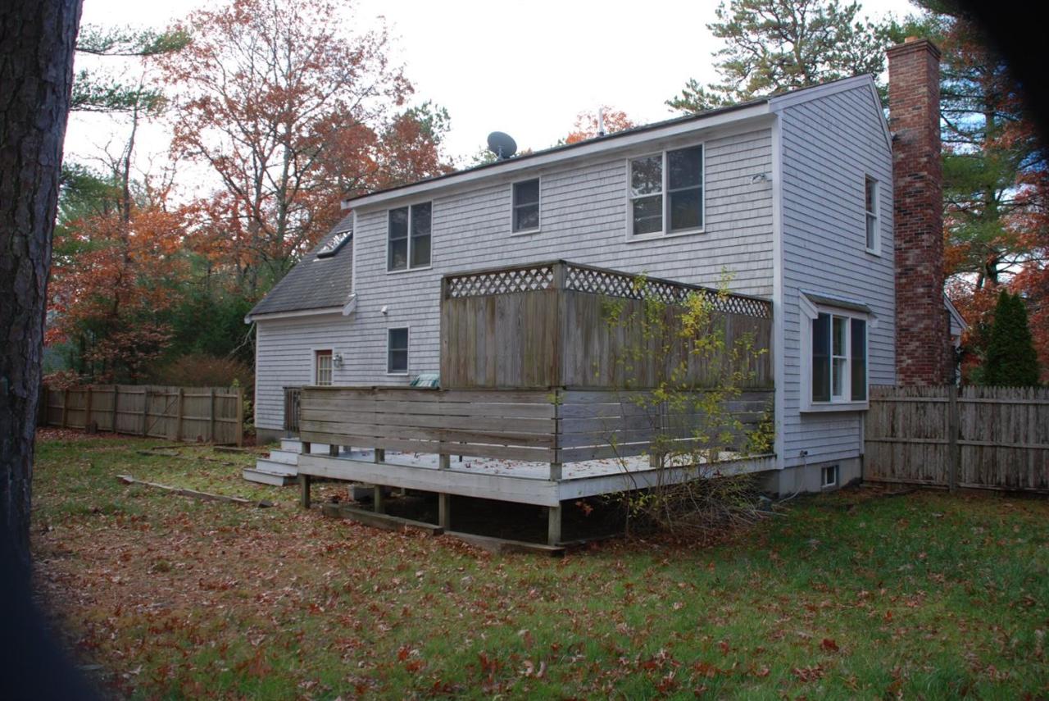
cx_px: 524
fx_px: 875
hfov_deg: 61.9
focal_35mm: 30
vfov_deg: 43.7
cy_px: 350
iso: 100
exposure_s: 1/200
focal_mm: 20
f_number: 3.8
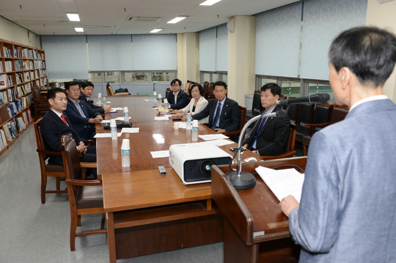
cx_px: 198
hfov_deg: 63.7
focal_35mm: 29
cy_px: 132
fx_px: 319
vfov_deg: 44.8
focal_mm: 29
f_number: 5
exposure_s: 1/100
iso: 1250
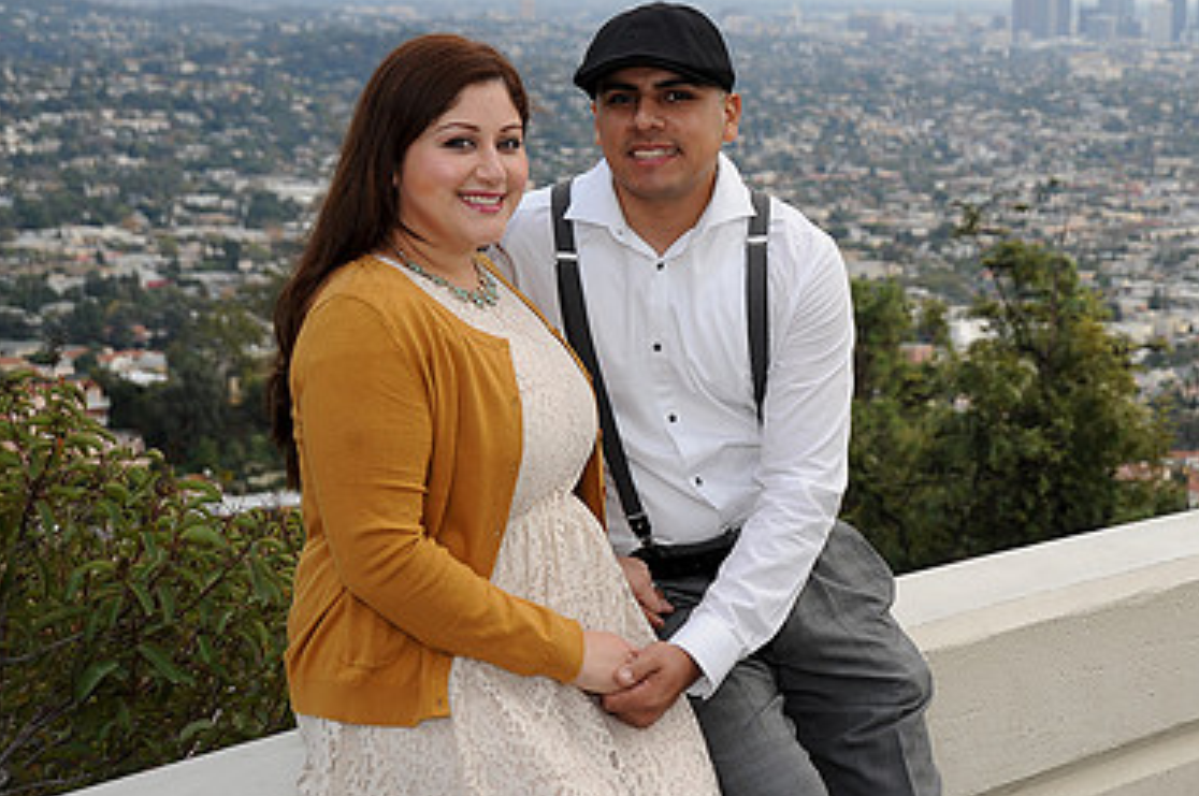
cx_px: 928
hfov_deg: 25.6
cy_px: 277
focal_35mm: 78
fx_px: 2594
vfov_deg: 17.4
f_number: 6.3
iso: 200
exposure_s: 1/200
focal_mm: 50
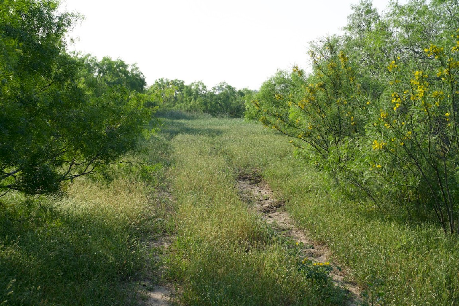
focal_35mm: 50
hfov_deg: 39.6
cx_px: 230
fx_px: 637
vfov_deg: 27.0
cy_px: 153
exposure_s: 1/125
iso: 100
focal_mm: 50
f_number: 8
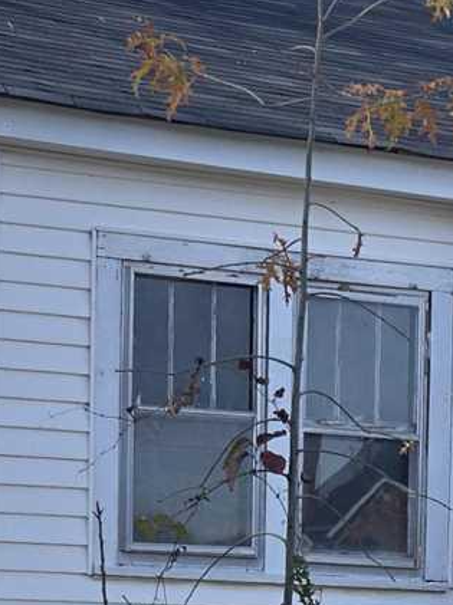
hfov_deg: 11.6
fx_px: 2202
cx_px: 499
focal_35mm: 126
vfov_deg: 15.2
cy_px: 706
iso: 25
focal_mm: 5.4
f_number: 1.8
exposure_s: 1/699
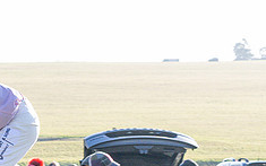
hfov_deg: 8.7
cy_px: 305
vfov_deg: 5.4
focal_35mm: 239
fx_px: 1733
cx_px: 269
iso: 640
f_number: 4
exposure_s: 1/1000
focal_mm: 39
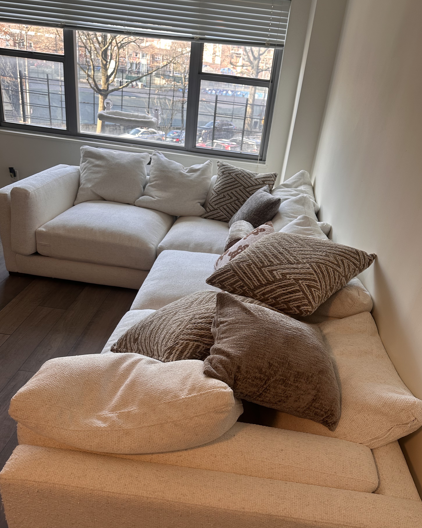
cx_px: 218
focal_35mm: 26
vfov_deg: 66.0
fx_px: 406
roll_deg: -7.5
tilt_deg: -26.5
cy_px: 280
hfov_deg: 54.9
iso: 125
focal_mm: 6.9
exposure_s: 1/120
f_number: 1.8
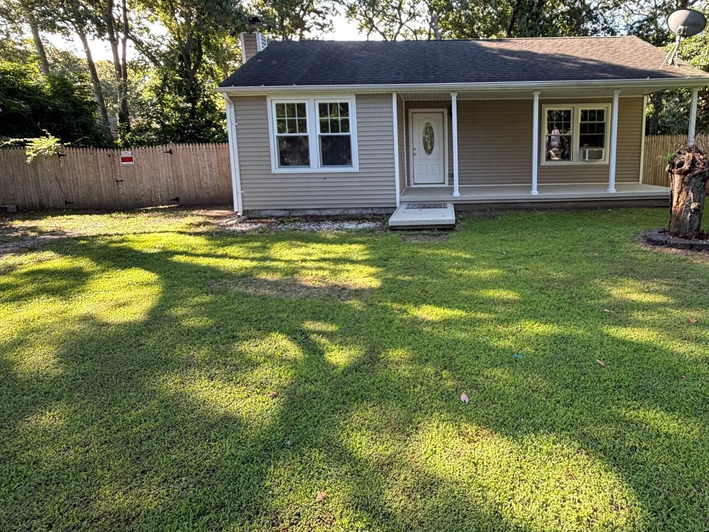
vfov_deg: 65.3
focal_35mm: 20
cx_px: 439
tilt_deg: -8.5
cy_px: 210
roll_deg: +1.0
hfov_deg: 80.4
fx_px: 410
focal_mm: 2.22
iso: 160
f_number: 2.2
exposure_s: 1/121
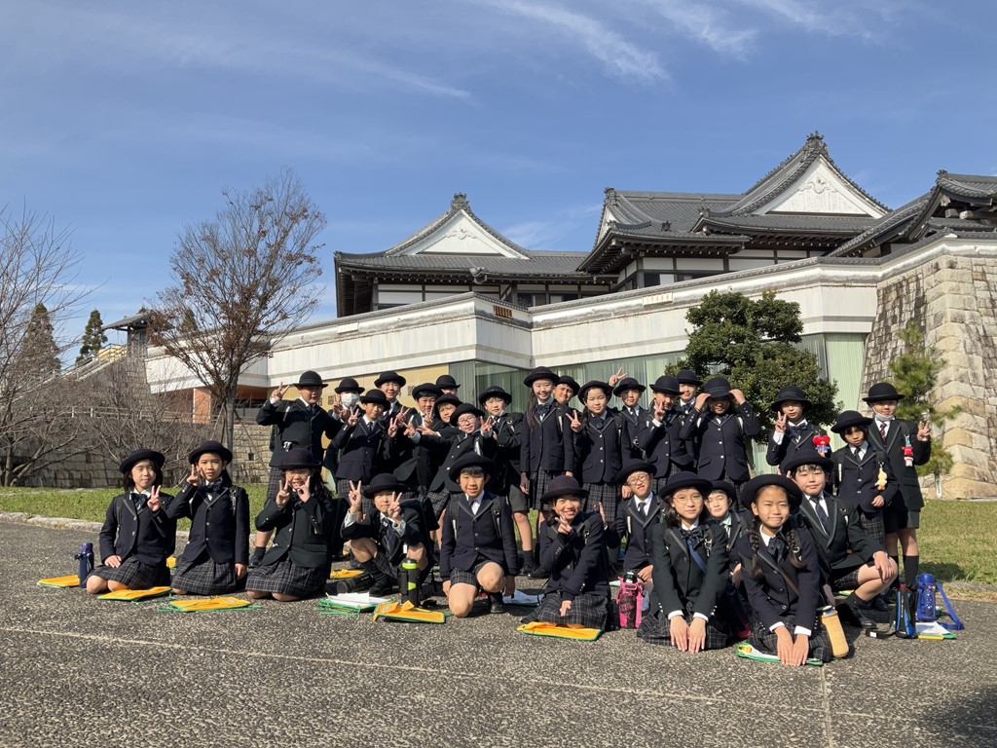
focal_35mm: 29
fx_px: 835
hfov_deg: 61.7
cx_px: 498
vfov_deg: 48.2
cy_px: 374
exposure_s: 1/1195
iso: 25
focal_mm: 3
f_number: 1.8
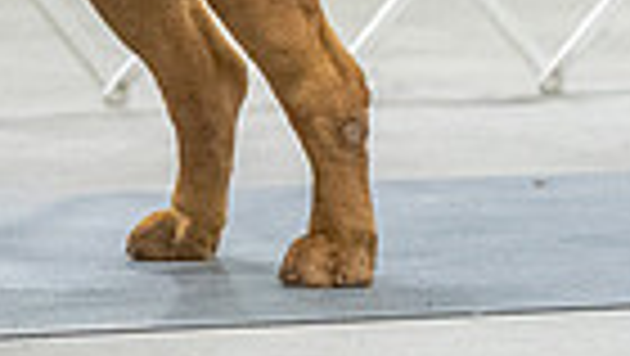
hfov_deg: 3.3
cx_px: -443
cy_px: -514
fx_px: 10917
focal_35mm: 653
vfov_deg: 1.9
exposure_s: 1/320
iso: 6400
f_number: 3.2
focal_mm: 129
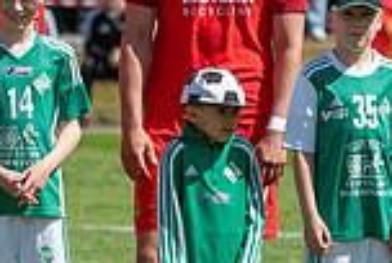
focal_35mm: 813
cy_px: 45
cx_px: 230
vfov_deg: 1.7
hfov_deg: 2.5
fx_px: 8870
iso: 180
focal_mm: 140
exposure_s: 1/1600
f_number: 4
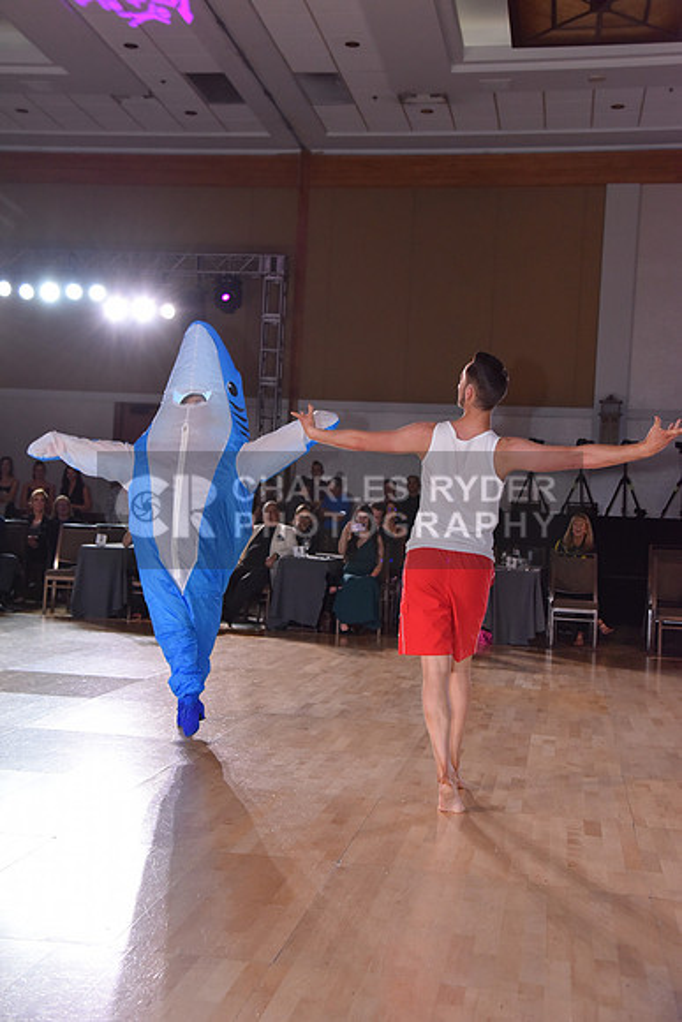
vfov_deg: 42.7
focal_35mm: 46
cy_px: 511
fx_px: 1306
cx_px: 341
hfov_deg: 29.3
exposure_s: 1/250
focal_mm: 46
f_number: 5.6
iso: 2000
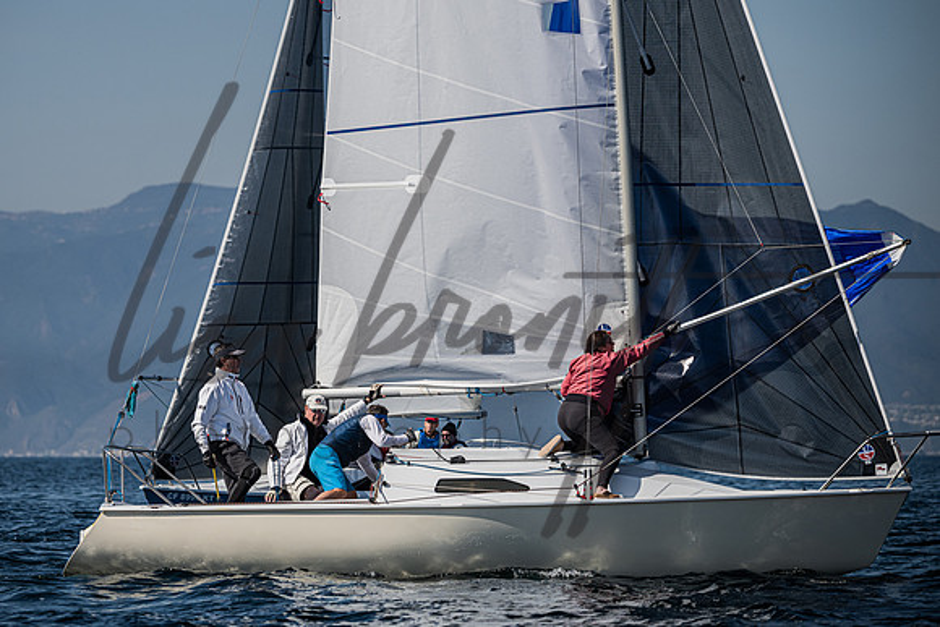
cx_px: 375
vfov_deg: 5.8
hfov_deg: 8.7
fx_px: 6196
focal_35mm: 237
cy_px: 250
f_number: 5
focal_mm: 195
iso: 400
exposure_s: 1/5000
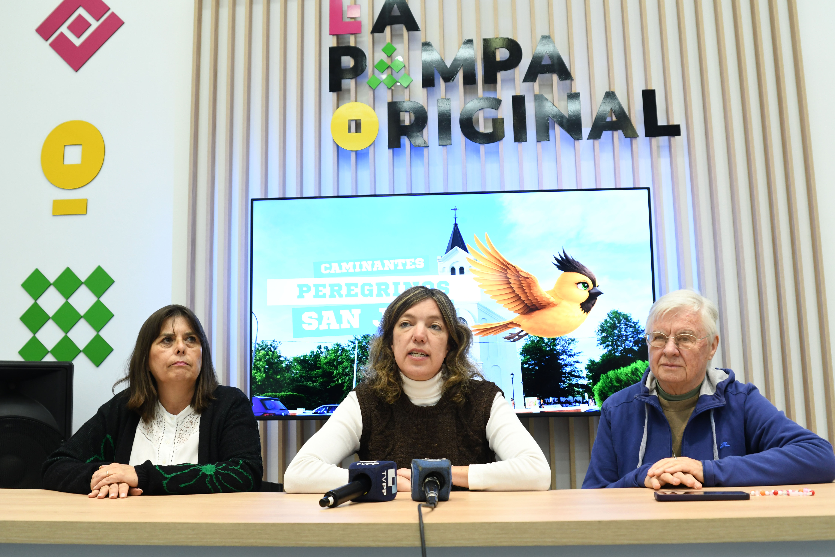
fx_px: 835
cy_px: 278
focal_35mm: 36
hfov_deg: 53.1
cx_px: 418
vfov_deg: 36.9
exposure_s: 1/60
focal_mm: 24
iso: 800
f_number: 3.5
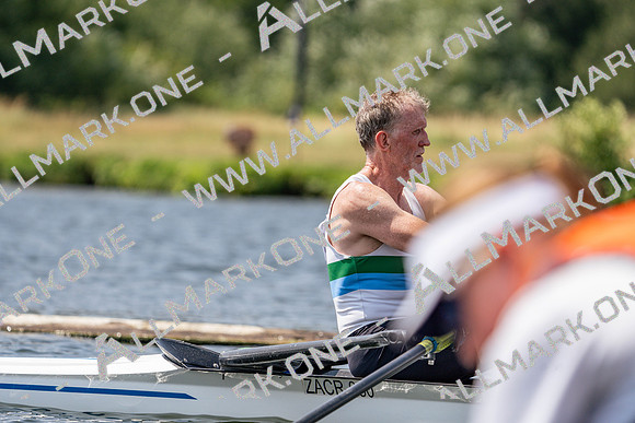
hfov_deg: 5.5
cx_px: 318
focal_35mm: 374
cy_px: 212
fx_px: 6598
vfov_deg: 3.7
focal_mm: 374
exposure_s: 1/1600
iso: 200
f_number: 6.3
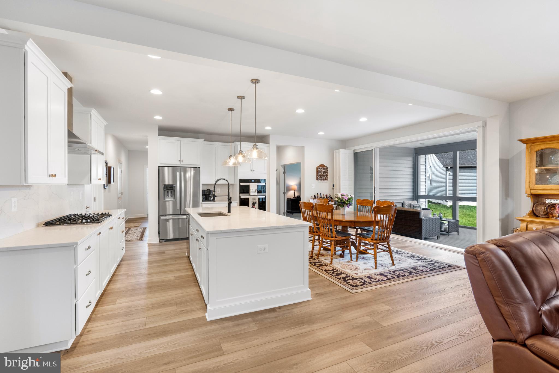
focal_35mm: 16
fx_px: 248
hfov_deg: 96.7
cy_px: 186
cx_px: 280
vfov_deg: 73.8
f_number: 8
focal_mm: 16
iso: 1250
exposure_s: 1/3
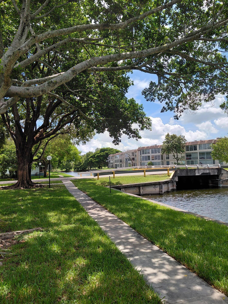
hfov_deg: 54.9
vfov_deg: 69.4
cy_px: 152
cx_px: 114
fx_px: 220
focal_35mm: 25
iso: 50
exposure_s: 1/1760
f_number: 1.8
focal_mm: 4.69
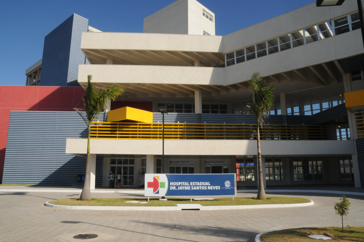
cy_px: 121
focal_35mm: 39
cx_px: 182
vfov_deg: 34.1
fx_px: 394
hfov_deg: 49.6
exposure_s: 1/250
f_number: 29
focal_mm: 26
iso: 800
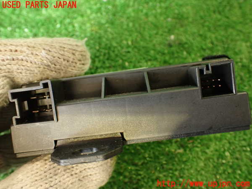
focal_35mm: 32
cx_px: 126
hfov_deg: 56.8
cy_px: 94
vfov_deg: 44.2
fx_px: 233
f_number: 2.4
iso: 320
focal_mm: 5.79
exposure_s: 1/30
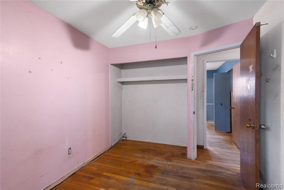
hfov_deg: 93.3
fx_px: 134
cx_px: 142
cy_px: 95
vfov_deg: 70.5
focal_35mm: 17
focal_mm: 17
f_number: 9
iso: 320
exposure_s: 1/2
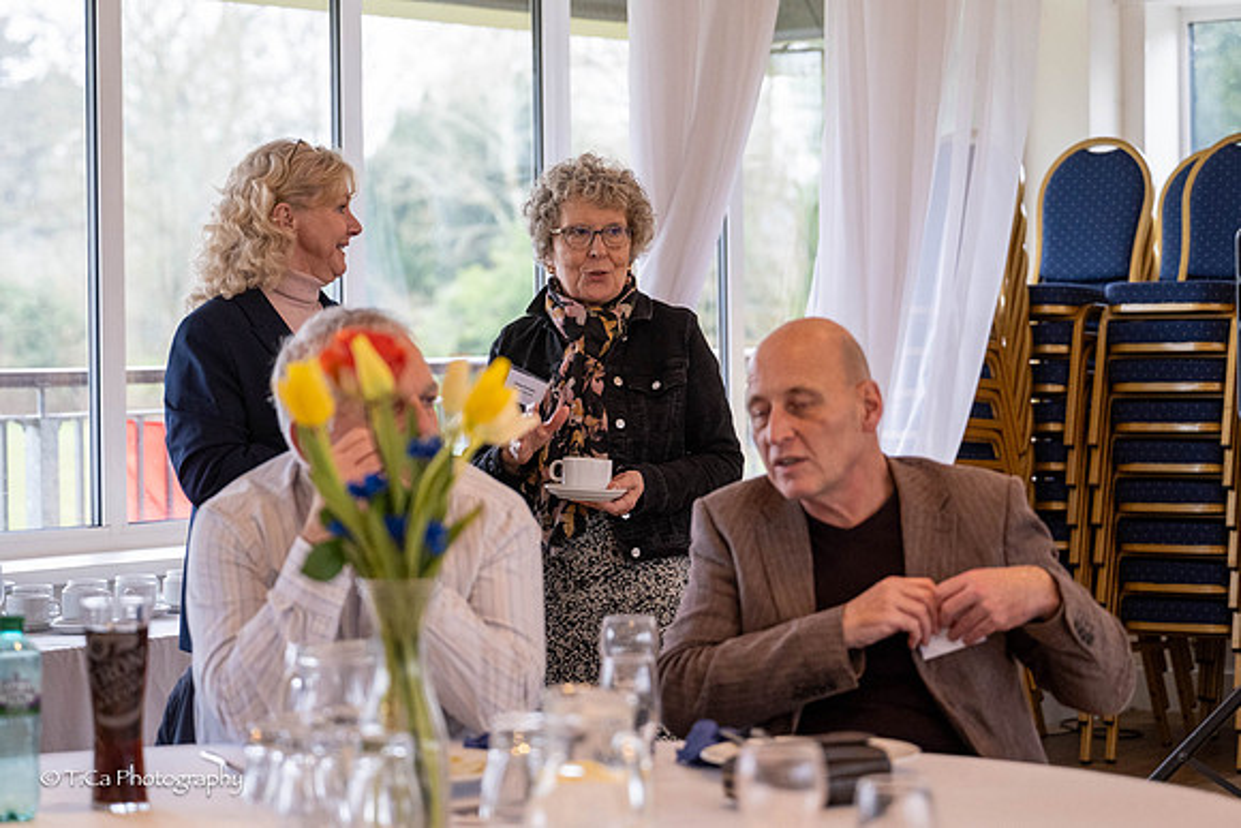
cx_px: 620
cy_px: 301
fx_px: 3248
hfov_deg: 21.6
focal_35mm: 94
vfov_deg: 14.5
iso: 1000
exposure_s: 1/125
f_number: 2.8
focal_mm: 70
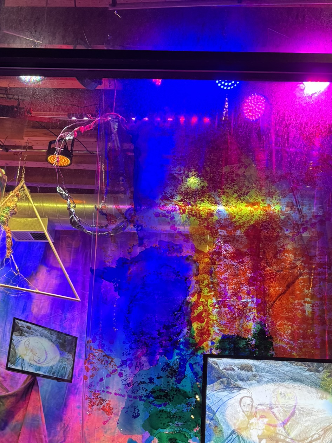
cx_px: 168
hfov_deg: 36.8
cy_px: 344
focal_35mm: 39
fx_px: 499
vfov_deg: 45.8
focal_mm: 6.76
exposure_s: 1/60
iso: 400
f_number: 1.78
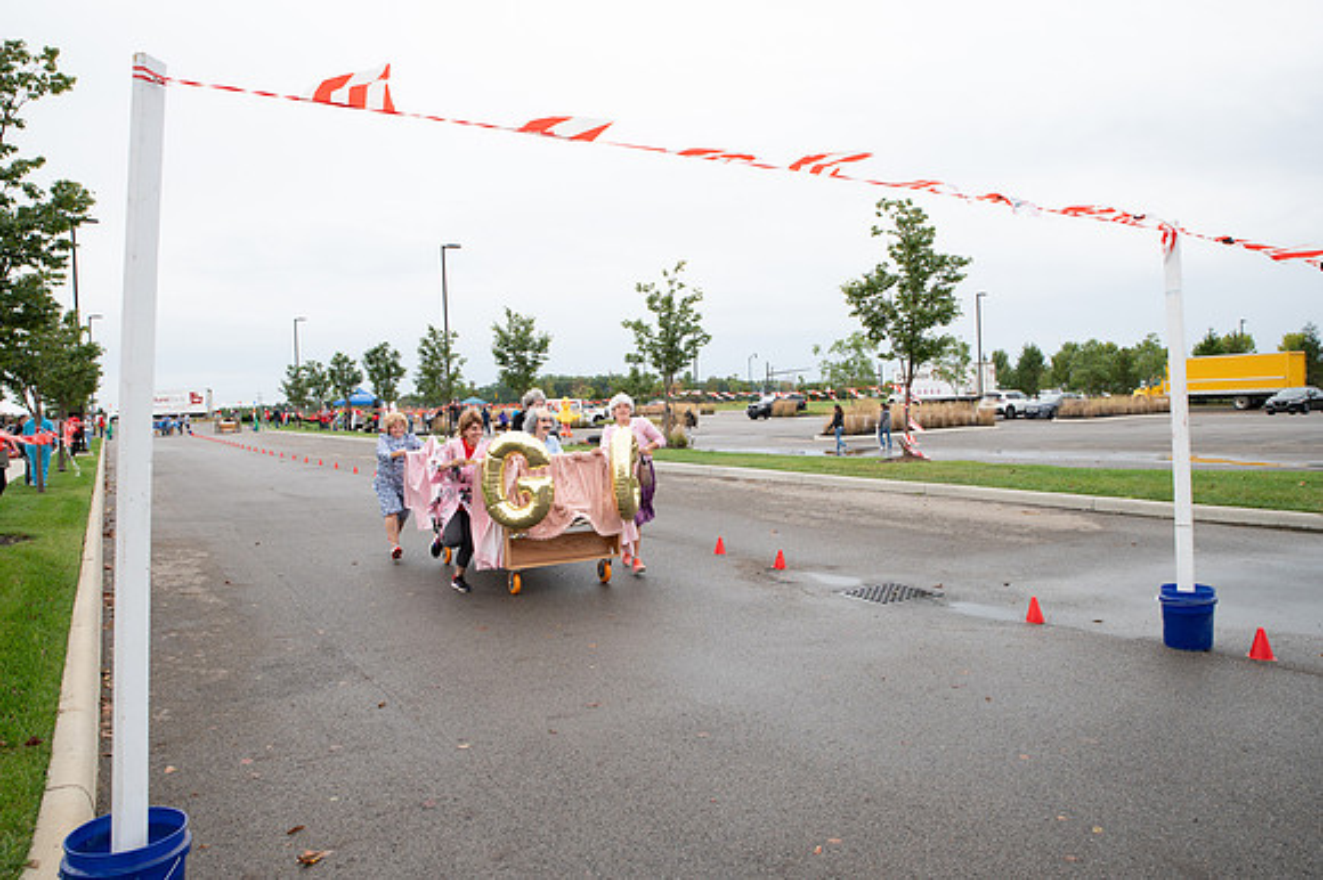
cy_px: 440
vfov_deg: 53.1
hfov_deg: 73.8
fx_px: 881
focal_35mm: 24
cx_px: 662
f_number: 7.1
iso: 640
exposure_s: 1/320
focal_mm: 24
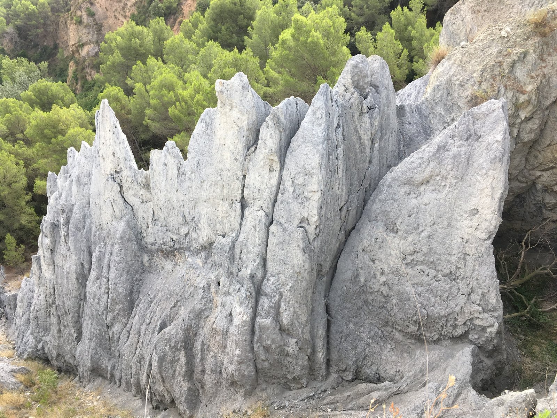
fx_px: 467
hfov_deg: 61.7
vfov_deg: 48.2
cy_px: 209
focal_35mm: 29
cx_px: 278
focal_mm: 4.15
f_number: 2.2
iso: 25
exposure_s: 1/295
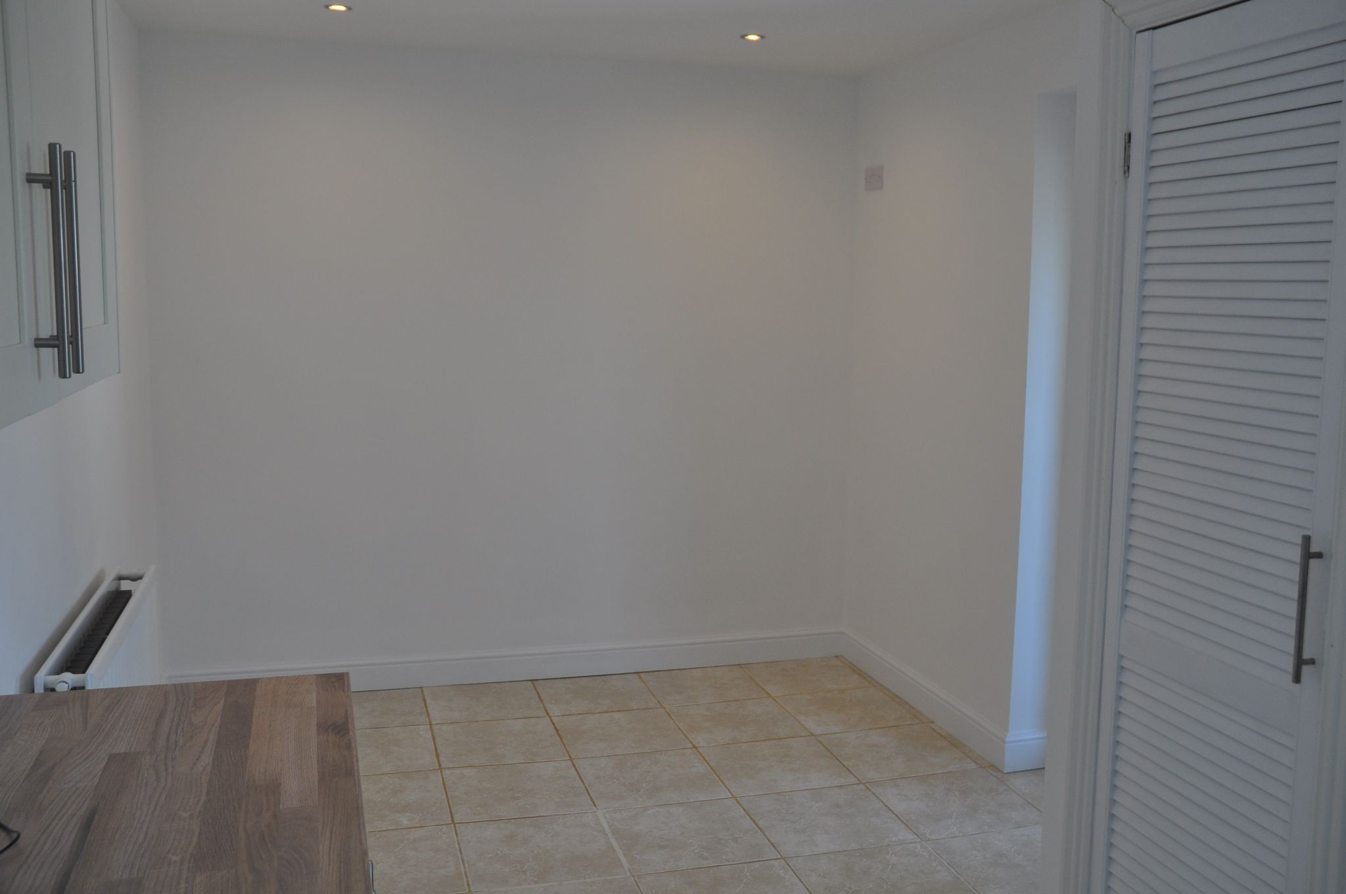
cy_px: 447
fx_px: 1344
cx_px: 673
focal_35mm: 36
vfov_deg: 36.8
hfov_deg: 53.2
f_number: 5
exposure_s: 1/100
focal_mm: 24
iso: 400
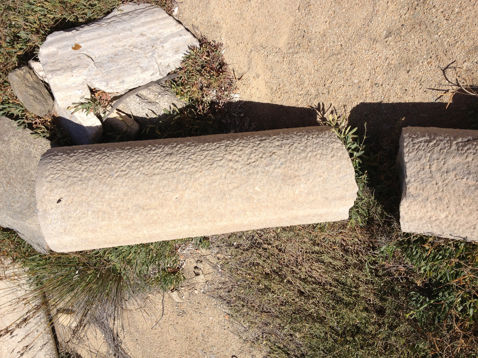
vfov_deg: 40.7
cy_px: 179
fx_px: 483
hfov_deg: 52.6
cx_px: 239
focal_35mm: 35
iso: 50
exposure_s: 1/2632
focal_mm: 4.28
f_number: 2.4
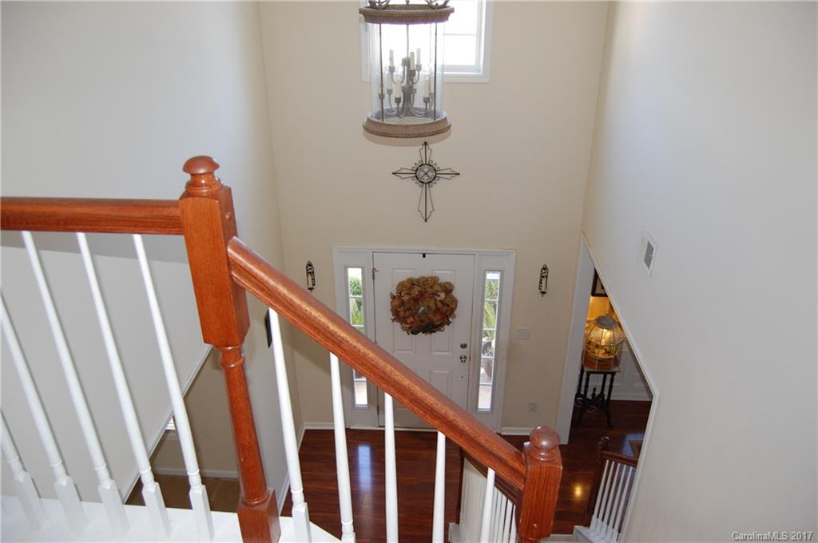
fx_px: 613
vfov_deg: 47.8
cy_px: 272
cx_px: 409
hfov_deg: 67.4
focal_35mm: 27
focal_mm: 18
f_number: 3.5
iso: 400
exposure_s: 1/60
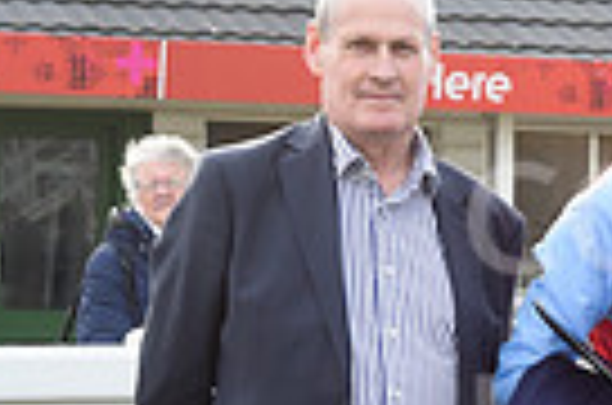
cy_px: 493
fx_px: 3630
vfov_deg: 6.3
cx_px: 1058
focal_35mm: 214
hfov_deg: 9.2
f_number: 5.6
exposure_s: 1/640
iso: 800
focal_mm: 50
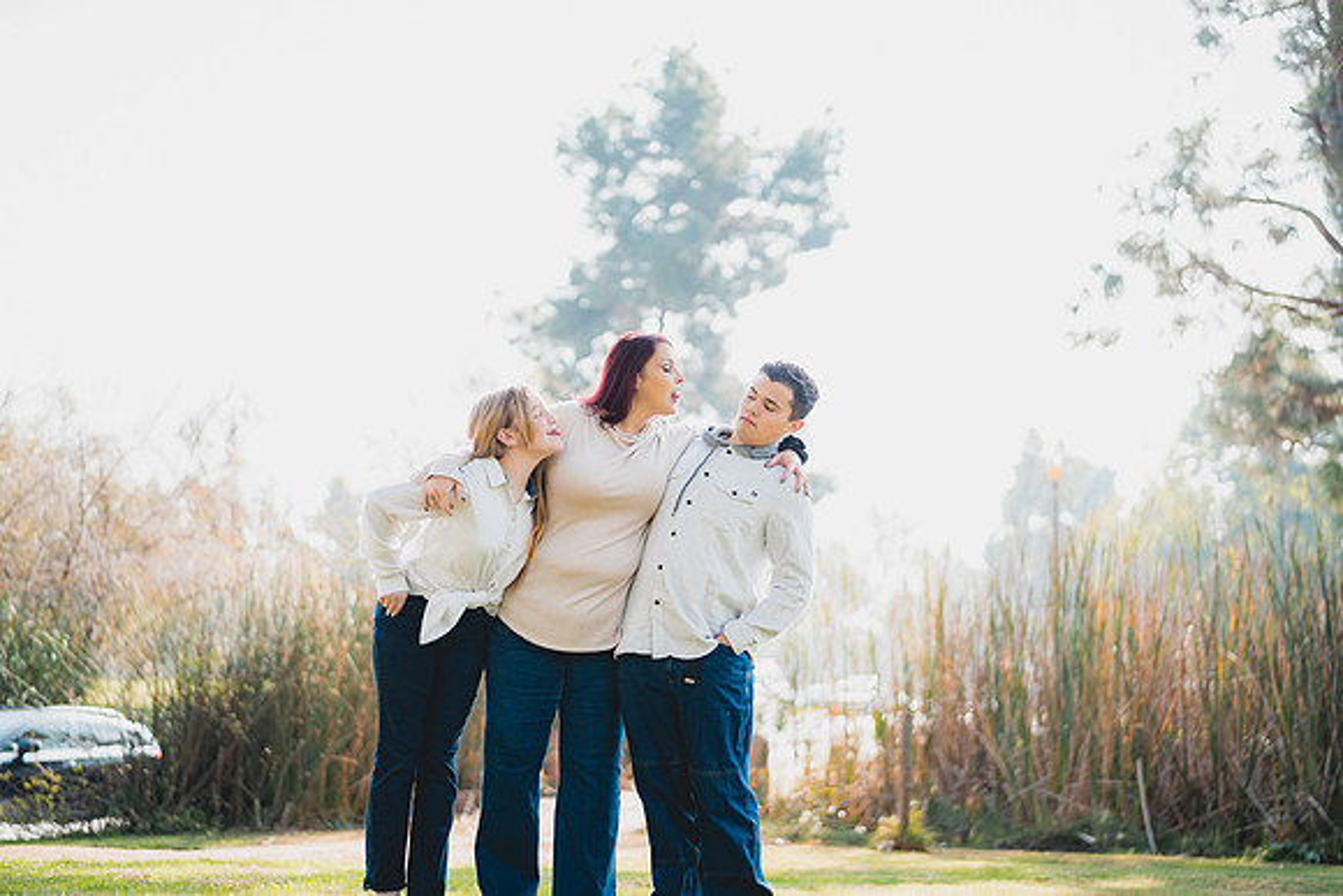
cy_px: 448
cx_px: 672
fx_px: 1866
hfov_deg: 39.6
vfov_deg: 27.0
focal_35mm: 50
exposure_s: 1/1600
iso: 250
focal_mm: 50
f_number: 1.4
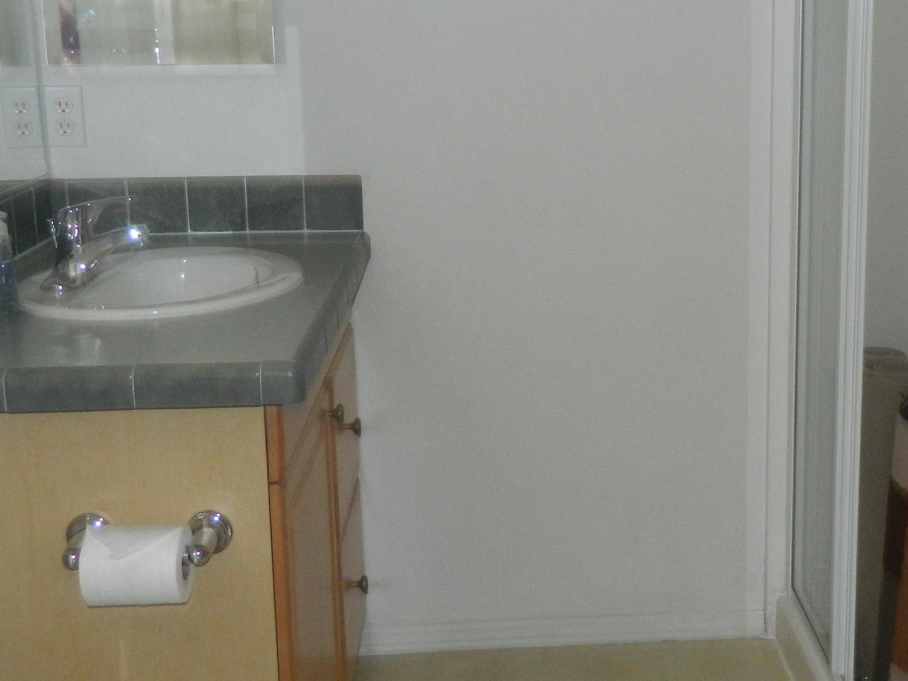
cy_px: 288
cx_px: 580
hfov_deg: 37.2
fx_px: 1338
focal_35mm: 51
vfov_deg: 28.5
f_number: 3.1
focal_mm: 4.5
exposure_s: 1/30
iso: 200
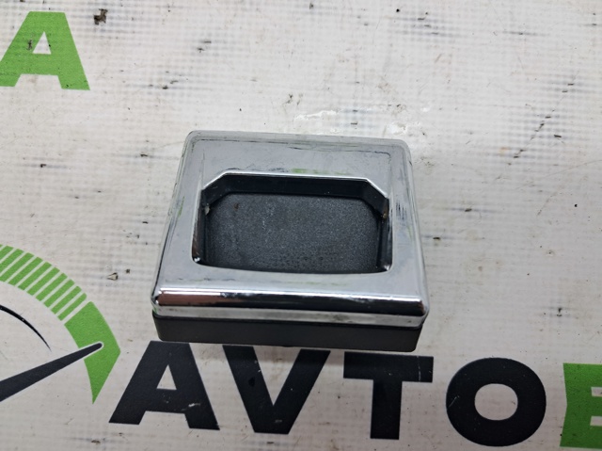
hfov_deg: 65.4
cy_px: 226
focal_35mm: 27
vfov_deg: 51.3
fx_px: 469
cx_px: 301
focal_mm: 4
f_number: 1.8
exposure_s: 1/50
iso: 50
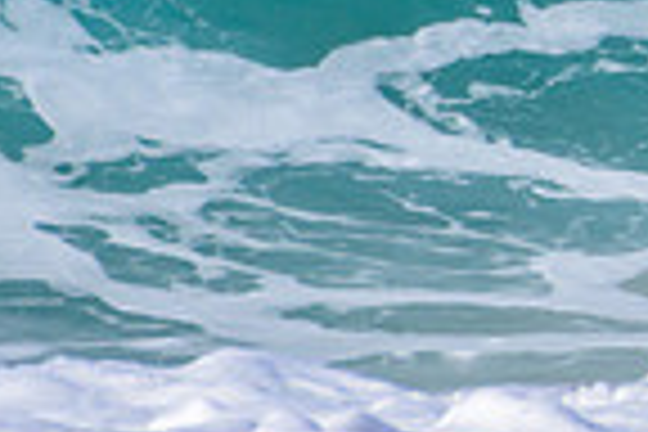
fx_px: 72354
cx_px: 1076
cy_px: -182
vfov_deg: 0.3
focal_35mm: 4020
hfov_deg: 0.5
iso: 800
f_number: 11
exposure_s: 1/2000
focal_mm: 1000
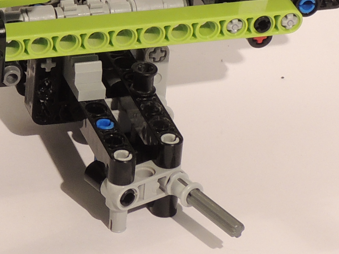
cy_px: -34
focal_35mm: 304
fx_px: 2977
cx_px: -84
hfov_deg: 6.5
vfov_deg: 4.9
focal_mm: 12.4
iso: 100
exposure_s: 1/2.5
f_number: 6.1
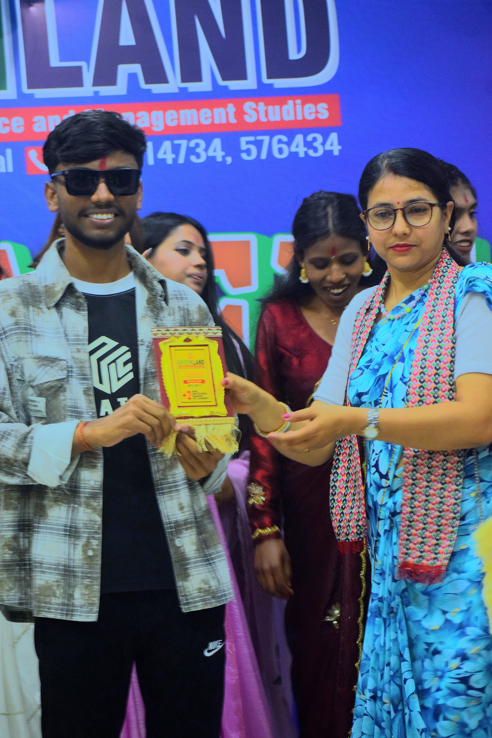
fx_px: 2460
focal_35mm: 120
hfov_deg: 11.4
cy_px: 369
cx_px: 246
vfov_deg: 17.1
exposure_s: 1/40
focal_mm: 80
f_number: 6.3
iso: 800
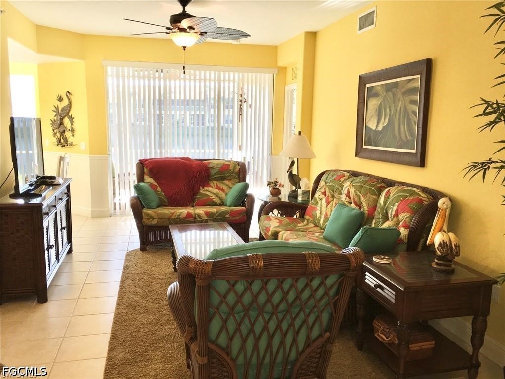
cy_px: 190
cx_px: 252
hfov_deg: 61.7
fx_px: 423
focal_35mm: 29
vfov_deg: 48.2
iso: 32
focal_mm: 4.15
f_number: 2.2
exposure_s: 1/50
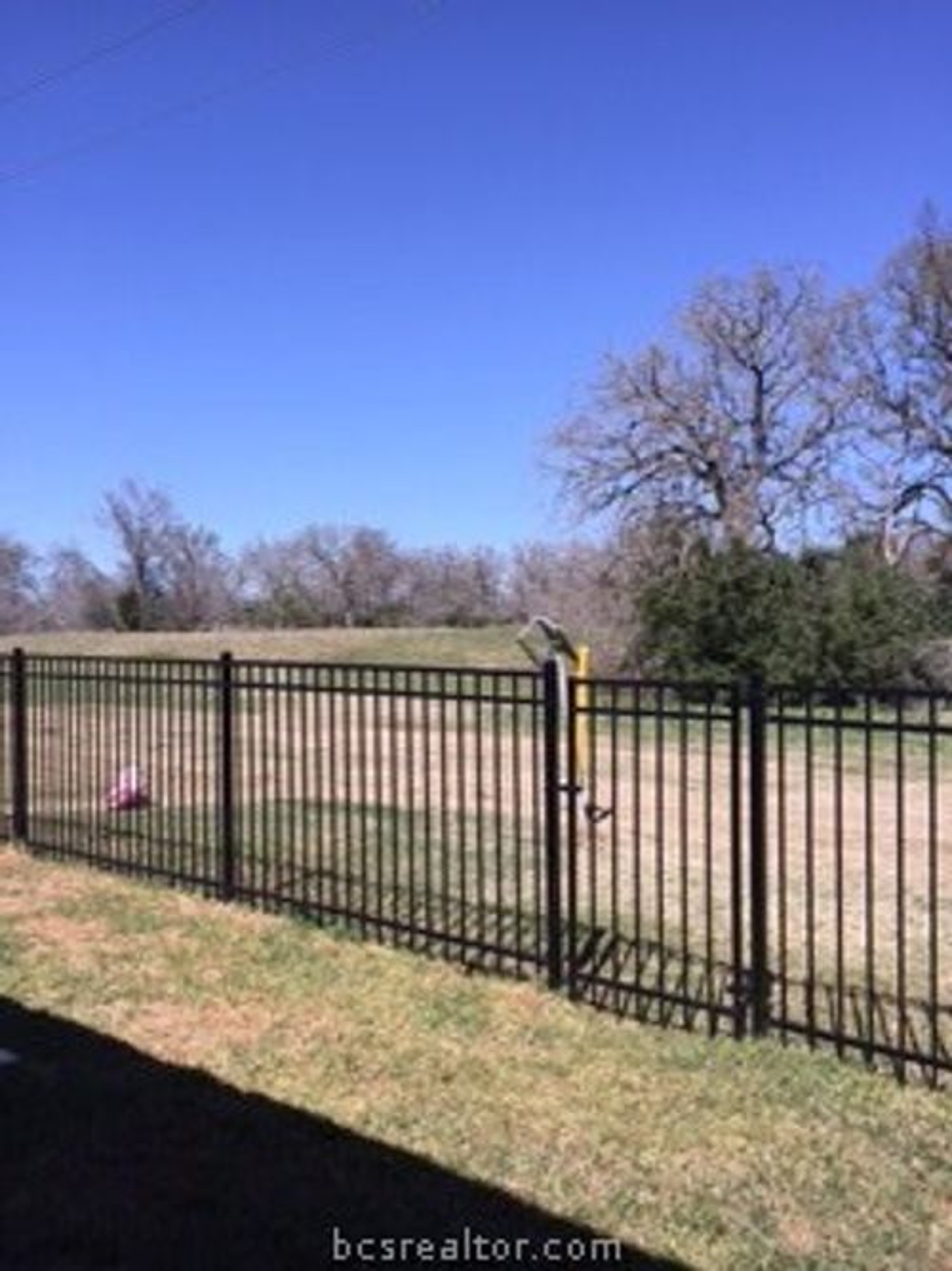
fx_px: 1064
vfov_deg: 61.7
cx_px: 476
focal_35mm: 29
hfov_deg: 48.2
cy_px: 636
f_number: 2.2
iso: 32
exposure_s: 1/1980
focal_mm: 4.15
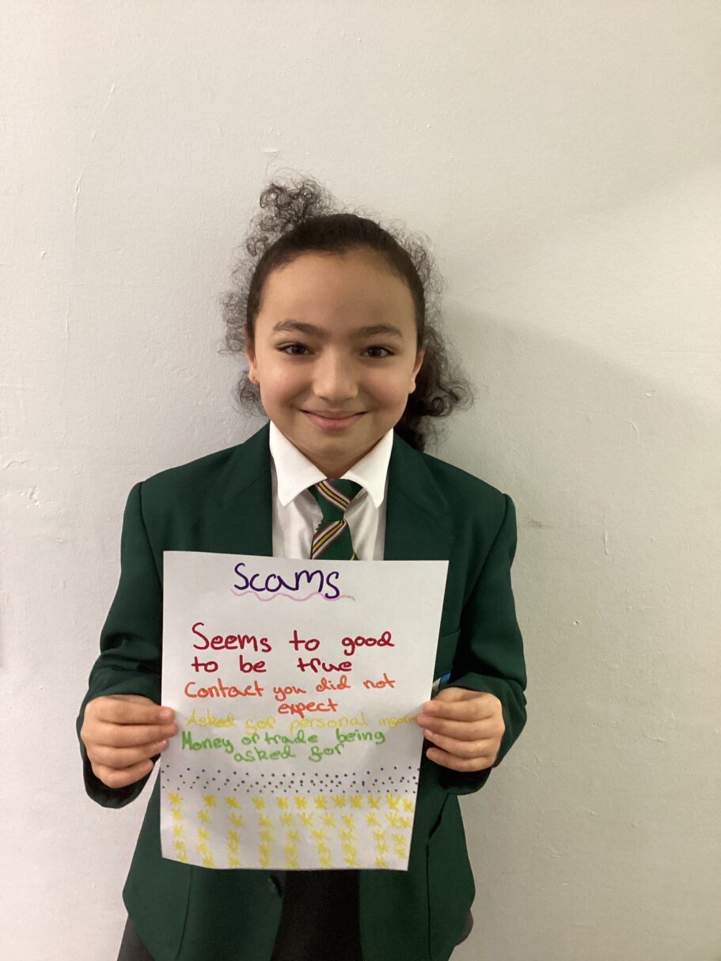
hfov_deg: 45.4
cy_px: 480
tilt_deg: -20.6
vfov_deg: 58.4
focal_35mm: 31
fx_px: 861
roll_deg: -1.8
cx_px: 360
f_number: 2.4
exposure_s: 1/25
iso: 400
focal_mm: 3.3
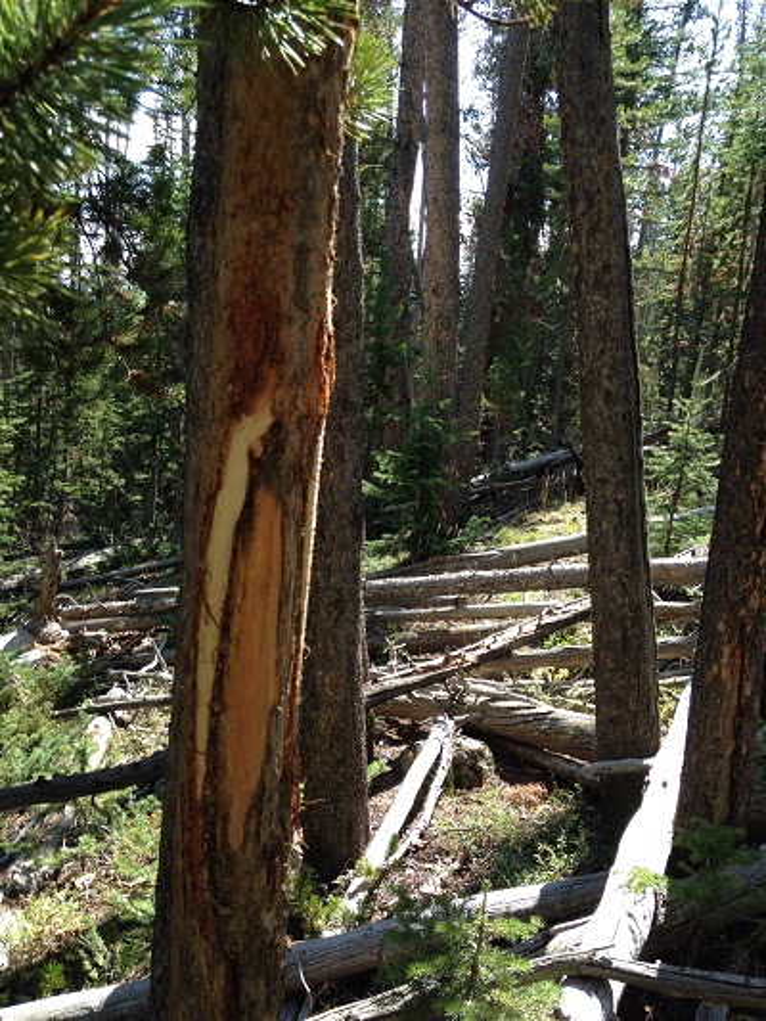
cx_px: 383
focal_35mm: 33
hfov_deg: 43.0
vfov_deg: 55.3
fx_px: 973
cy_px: 510
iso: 50
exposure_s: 1/276
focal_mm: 4.12
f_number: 2.4
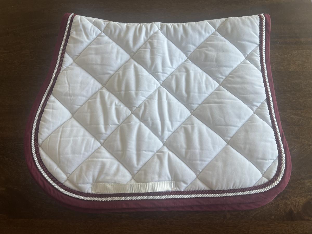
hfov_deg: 67.3
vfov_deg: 53.1
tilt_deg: -75.0
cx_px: 156
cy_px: 117
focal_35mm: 26
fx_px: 234
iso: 64
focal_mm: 5.7
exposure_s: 1/121
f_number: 1.5
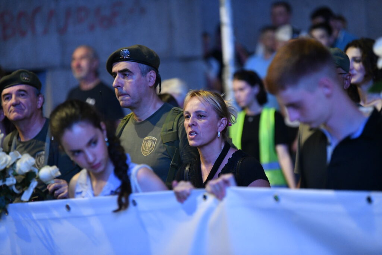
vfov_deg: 8.9
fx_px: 1645
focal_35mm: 155
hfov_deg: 13.2
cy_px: 128
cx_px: 191
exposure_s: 1/200
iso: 5000
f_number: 2.8
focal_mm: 155
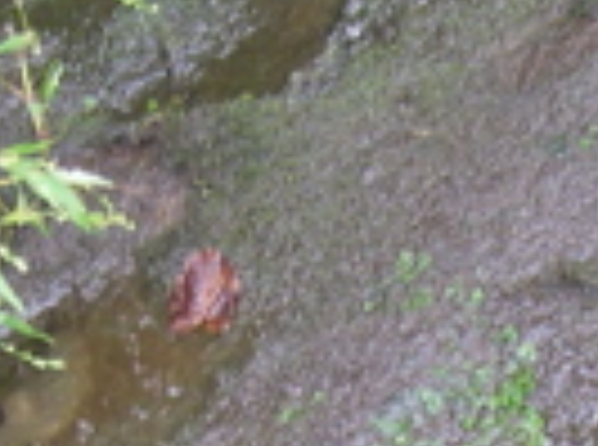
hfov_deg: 10.3
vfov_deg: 7.6
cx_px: 540
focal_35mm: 191
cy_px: 608
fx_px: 3291
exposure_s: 1/30
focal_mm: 8
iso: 119
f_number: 2.8
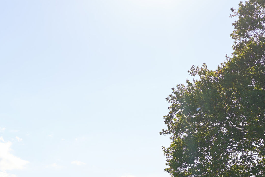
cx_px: 85
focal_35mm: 136
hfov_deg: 15.0
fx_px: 1001
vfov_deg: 10.0
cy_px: 206
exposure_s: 1/2000
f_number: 2.5
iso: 100
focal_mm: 55
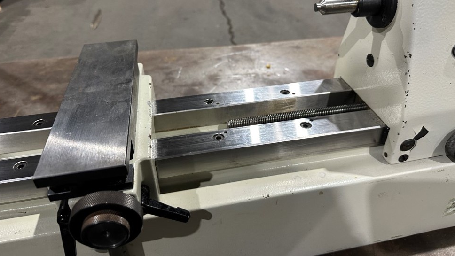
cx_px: 229
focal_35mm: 27
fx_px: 326
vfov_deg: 42.7
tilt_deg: -32.1
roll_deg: +1.6
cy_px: 101
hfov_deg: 69.8
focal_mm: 6.86
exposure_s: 1/60
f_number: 1.78
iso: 320
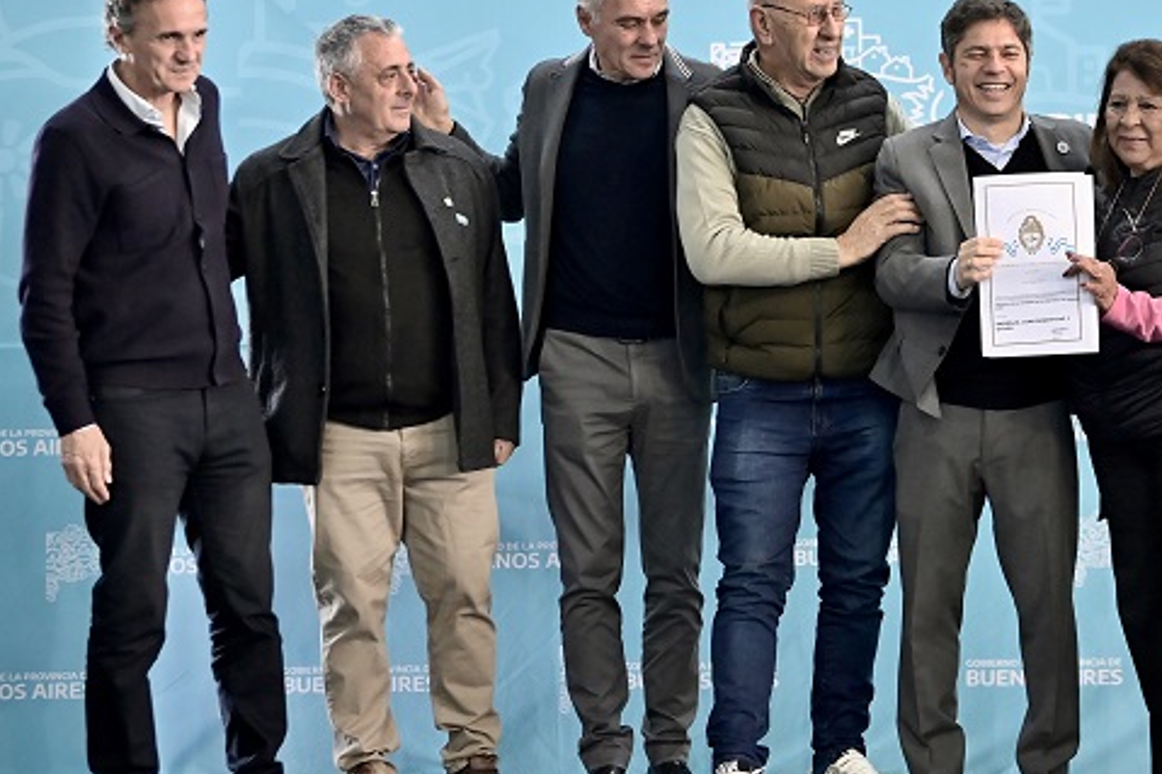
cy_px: 342
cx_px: 837
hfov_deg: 17.4
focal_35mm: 117
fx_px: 3775
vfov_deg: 11.7
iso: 4000
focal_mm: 80
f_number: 2.8
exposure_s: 1/500
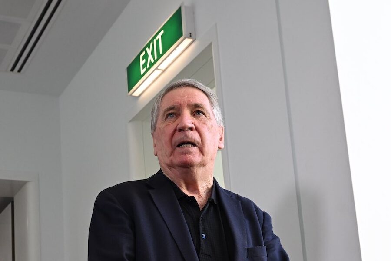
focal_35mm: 30
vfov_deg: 44.3
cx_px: 196
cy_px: 130
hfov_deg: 62.8
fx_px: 320
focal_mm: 29.5
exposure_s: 1/250
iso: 1000
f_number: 6.3
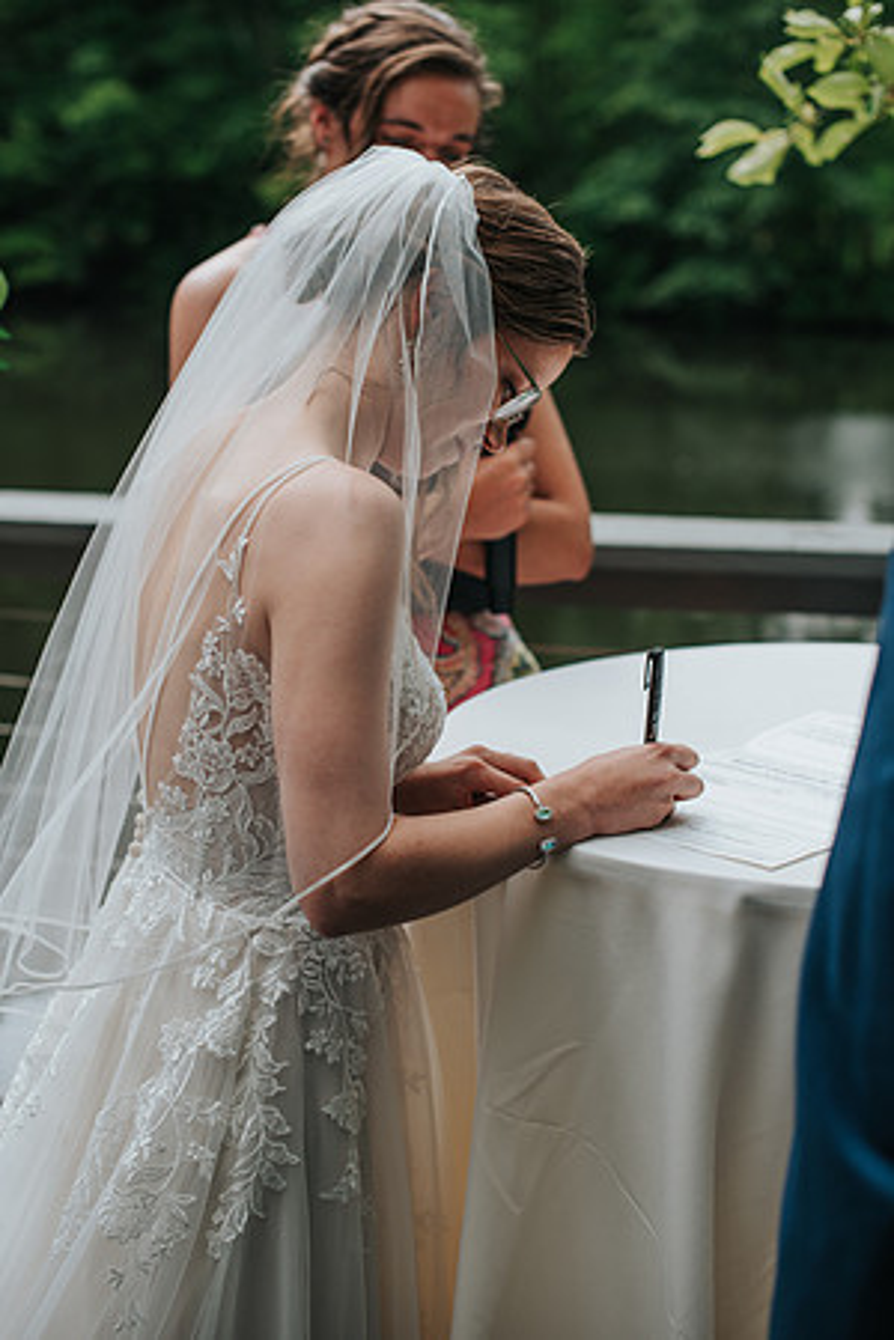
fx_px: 1862
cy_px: 670
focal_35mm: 50
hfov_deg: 27.0
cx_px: 447
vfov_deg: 39.6
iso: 110
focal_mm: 50
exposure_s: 1/800
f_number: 2.8
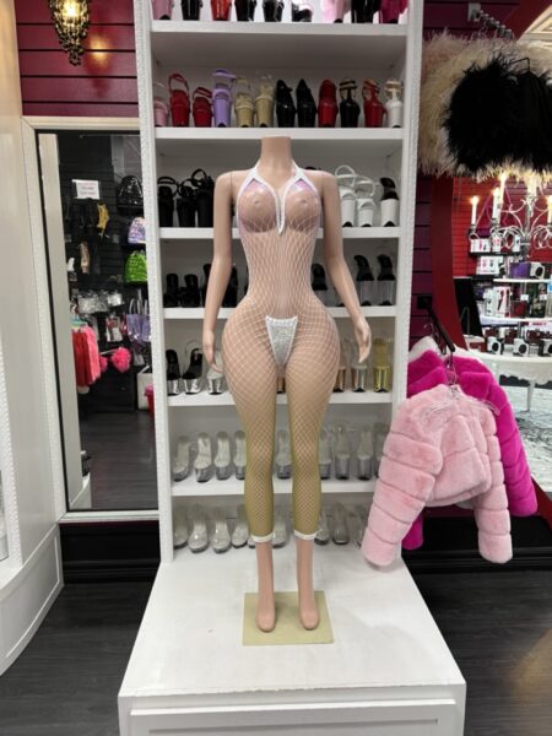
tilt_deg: -9.9
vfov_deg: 67.3
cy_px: 368
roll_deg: +0.5
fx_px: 553
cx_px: 276
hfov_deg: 53.1
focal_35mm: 26
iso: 100
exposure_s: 1/60
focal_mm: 5.7
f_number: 1.5
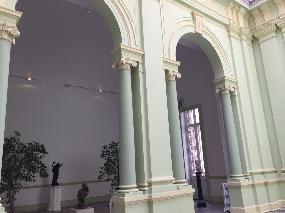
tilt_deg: +15.1
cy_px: 106
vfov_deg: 48.2
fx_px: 239
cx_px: 142
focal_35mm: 29
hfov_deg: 61.7
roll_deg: +1.8
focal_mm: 4.15
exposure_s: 1/186
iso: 32
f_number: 2.2
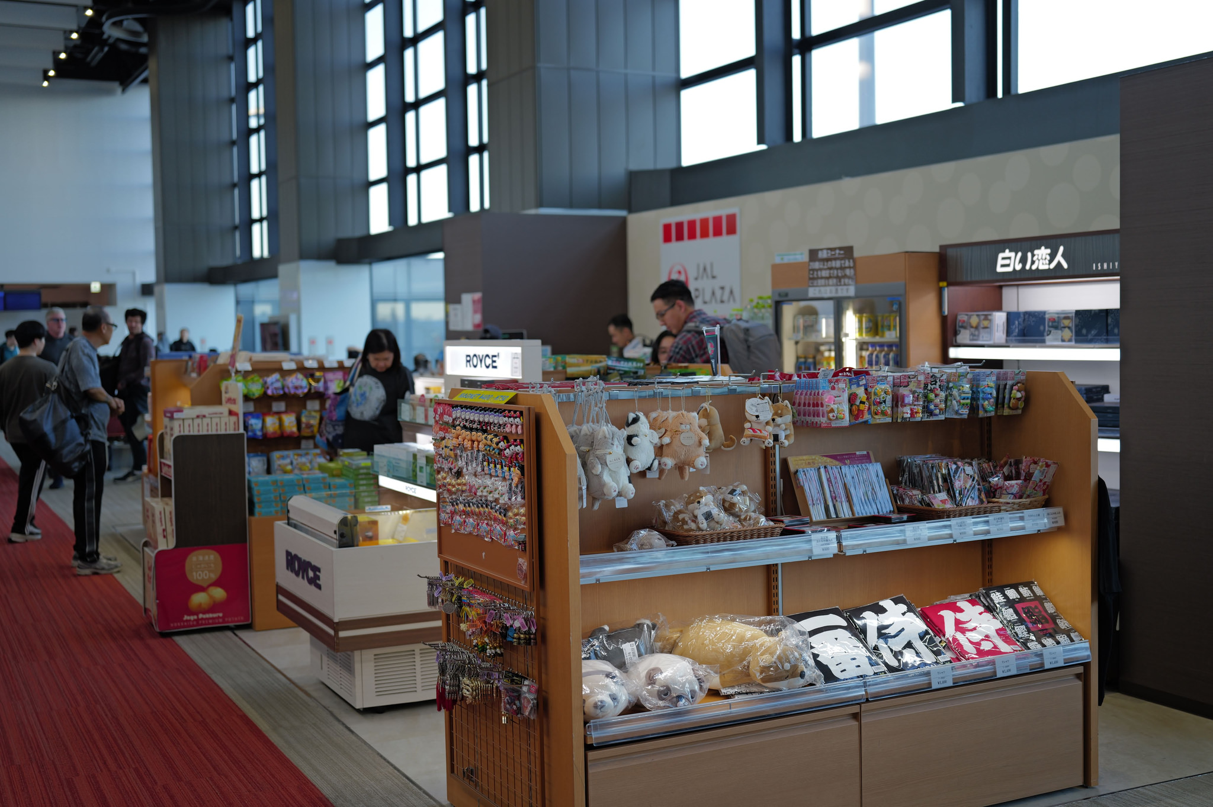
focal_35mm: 43
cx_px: 606
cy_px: 404
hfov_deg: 45.5
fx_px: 1448
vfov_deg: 31.2
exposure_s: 1/100
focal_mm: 43
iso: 100
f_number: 2.2
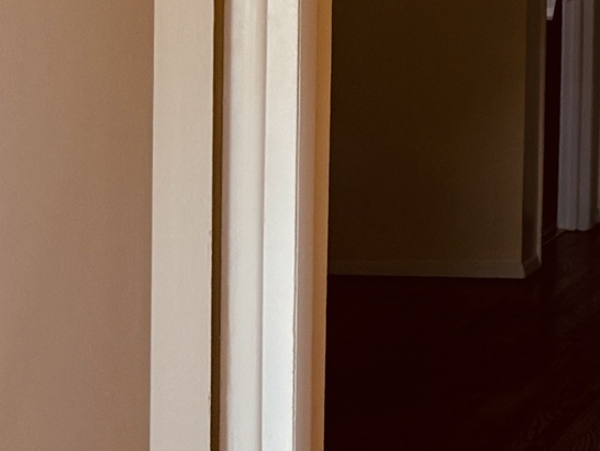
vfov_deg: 10.9
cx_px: 1265
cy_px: -34
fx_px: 2341
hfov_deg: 12.5
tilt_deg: +0.0
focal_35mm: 135
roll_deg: -1.4
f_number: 1.78
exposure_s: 1/121
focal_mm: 6.76
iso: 125
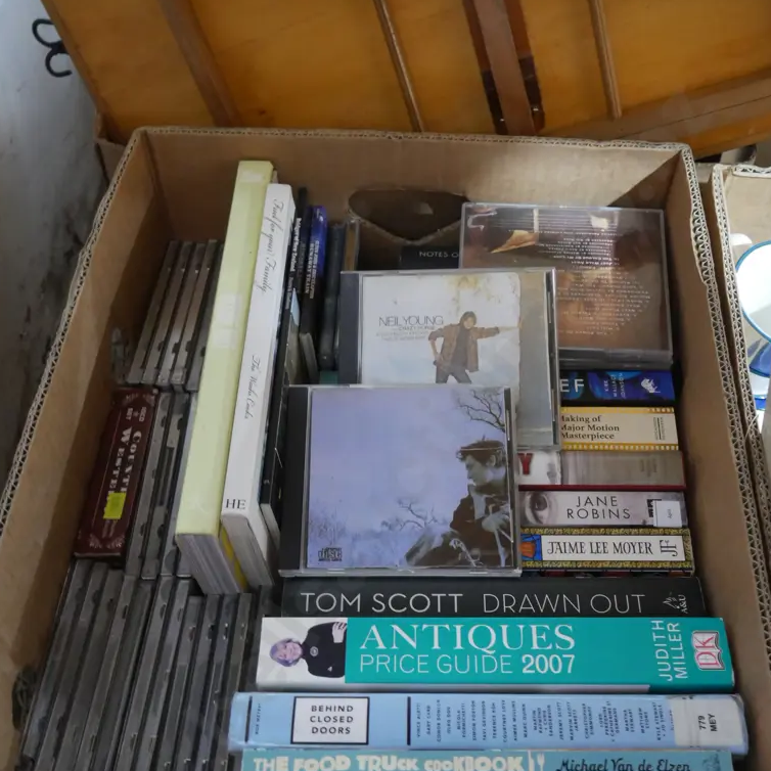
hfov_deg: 46.0
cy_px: 515
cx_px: 383
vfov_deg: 45.3
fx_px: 907
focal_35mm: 36
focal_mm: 15
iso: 3200
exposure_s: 1/25
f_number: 3.6
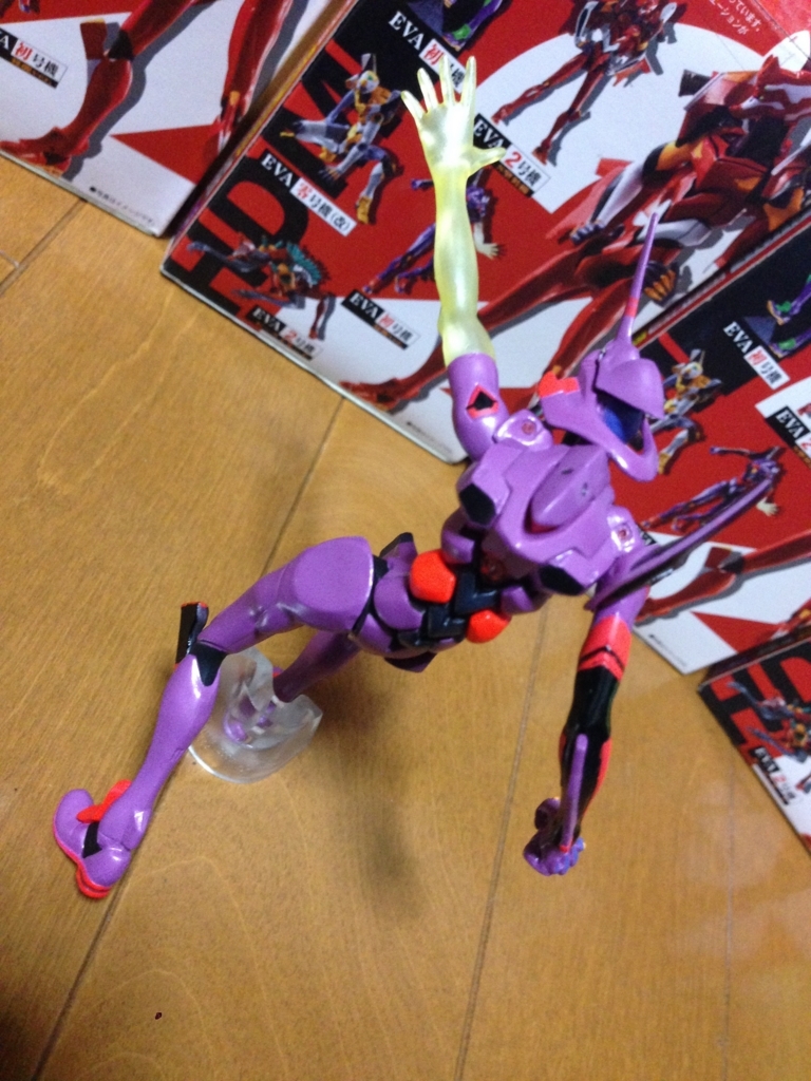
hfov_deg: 42.9
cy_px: 540
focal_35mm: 33
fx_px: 1031
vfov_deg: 55.4
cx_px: 406
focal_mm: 4.12
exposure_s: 1/15
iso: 320
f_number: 2.4
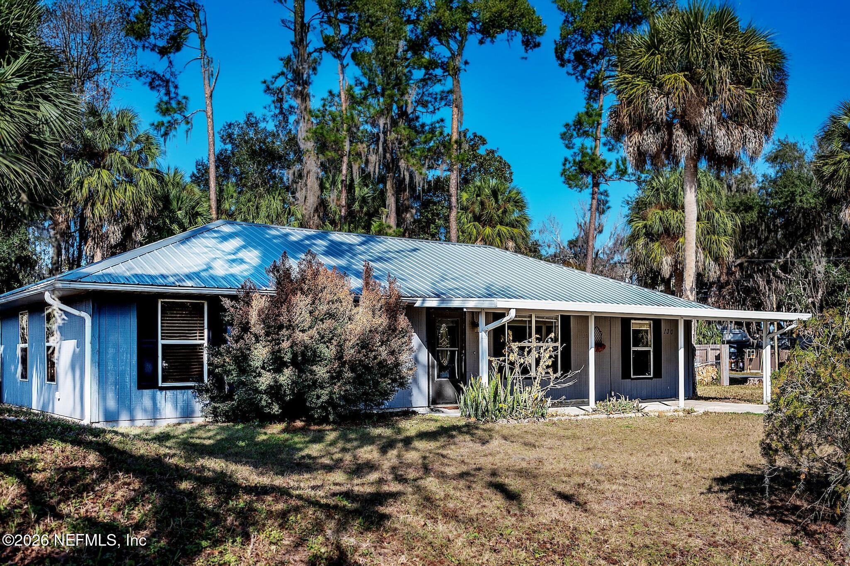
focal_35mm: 35
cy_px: 283
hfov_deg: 54.5
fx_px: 826
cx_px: 425
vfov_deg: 37.8
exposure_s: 1/1600
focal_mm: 35
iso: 250
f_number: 3.2
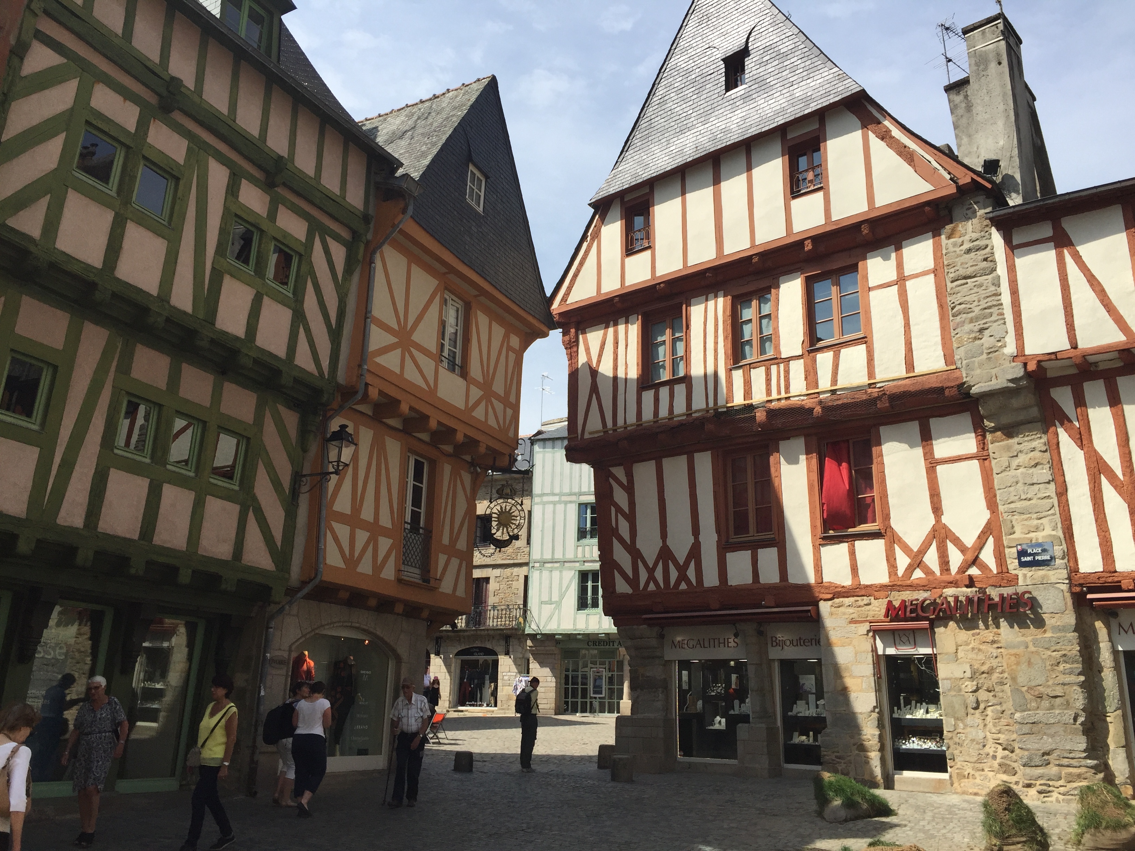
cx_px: 568
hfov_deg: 61.7
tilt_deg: +17.3
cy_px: 426
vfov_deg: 48.2
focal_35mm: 29
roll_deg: -2.7
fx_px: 951
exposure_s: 1/2083
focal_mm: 4.15
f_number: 2.2
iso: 32
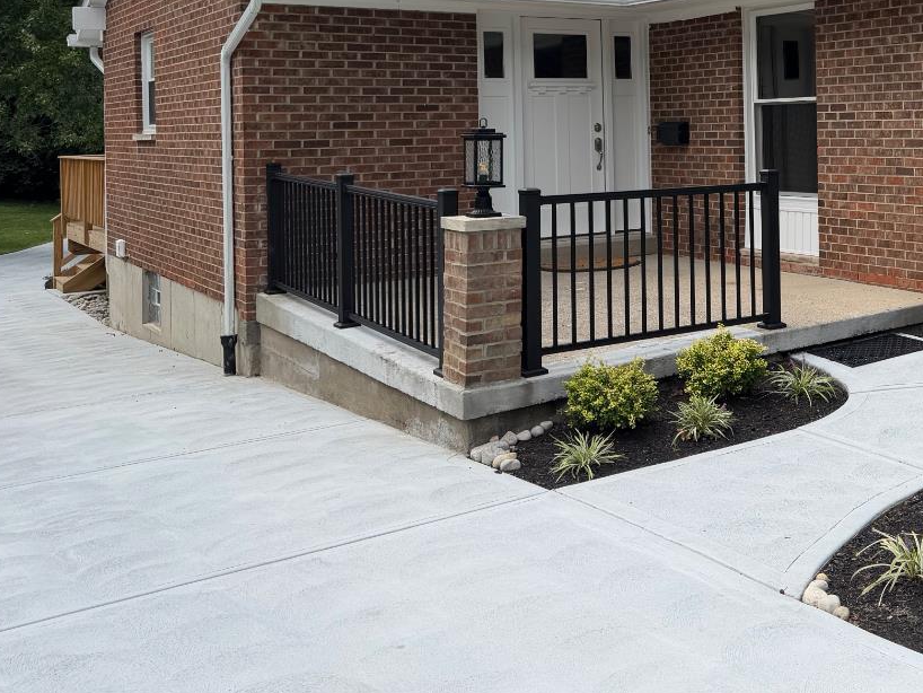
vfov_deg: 31.7
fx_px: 1174
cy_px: 107
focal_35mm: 44
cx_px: 815
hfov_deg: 40.0
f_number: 1.78
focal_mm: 6.76
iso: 80
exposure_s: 1/4405
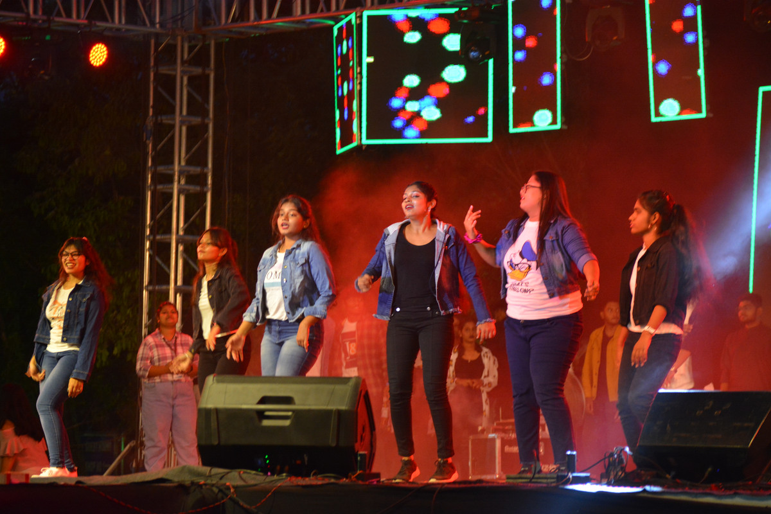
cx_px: 386
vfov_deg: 9.0
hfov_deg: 13.4
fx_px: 3276
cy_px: 257
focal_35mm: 153
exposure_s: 1/125
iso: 1400
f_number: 4.5
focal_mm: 102
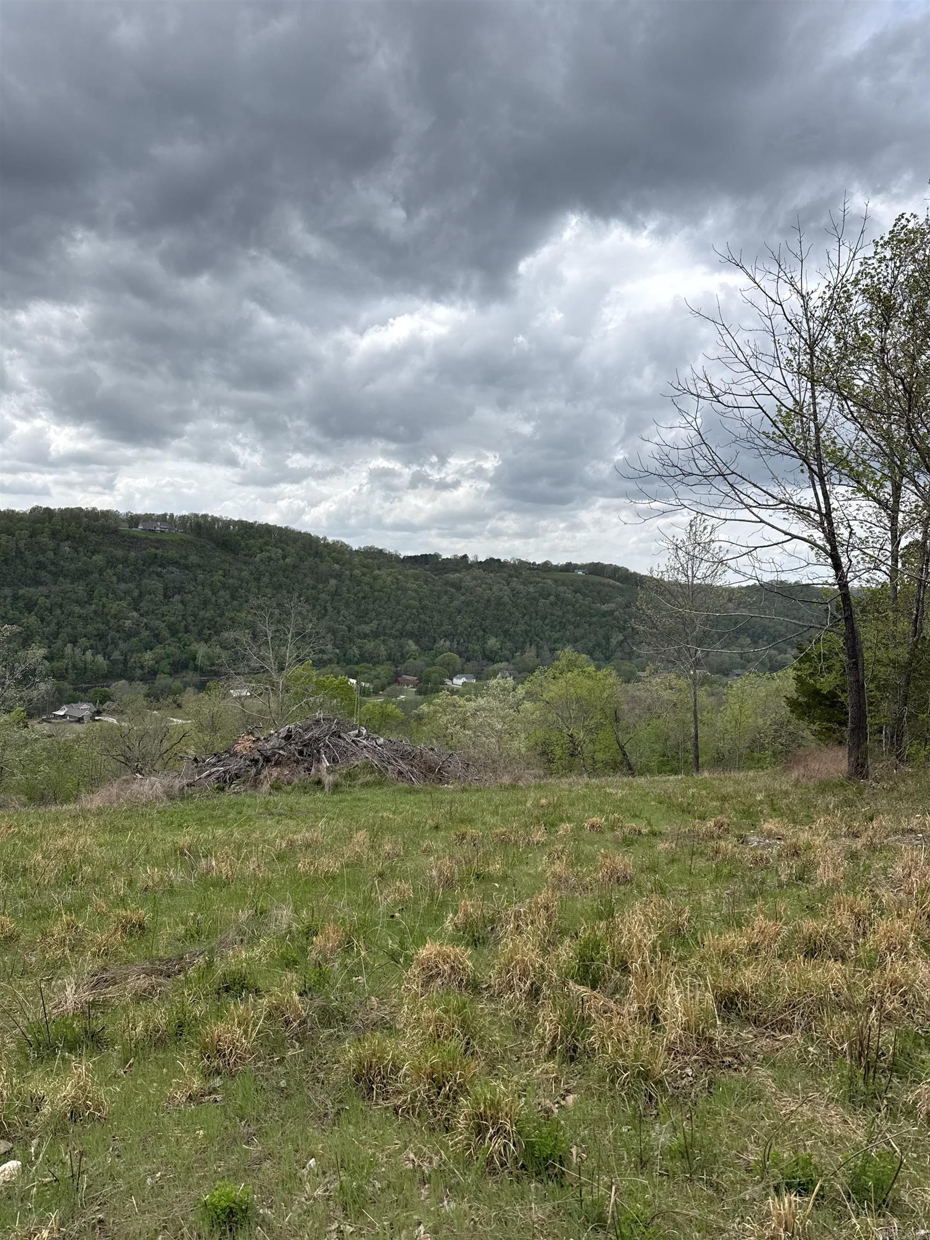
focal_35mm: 24
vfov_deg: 71.6
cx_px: 465
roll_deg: -3.6
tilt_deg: -2.9
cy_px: 620
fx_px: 860
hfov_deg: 56.8
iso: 80
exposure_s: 1/5319
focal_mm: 6.76
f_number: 1.78
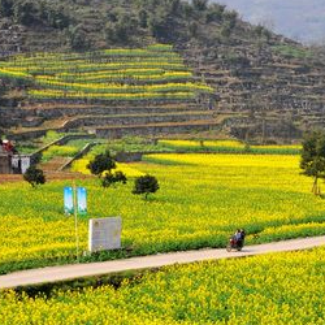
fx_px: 1137
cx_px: 243
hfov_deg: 16.2
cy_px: 179
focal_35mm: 107
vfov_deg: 16.3
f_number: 13
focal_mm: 42
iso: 200
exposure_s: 1/160
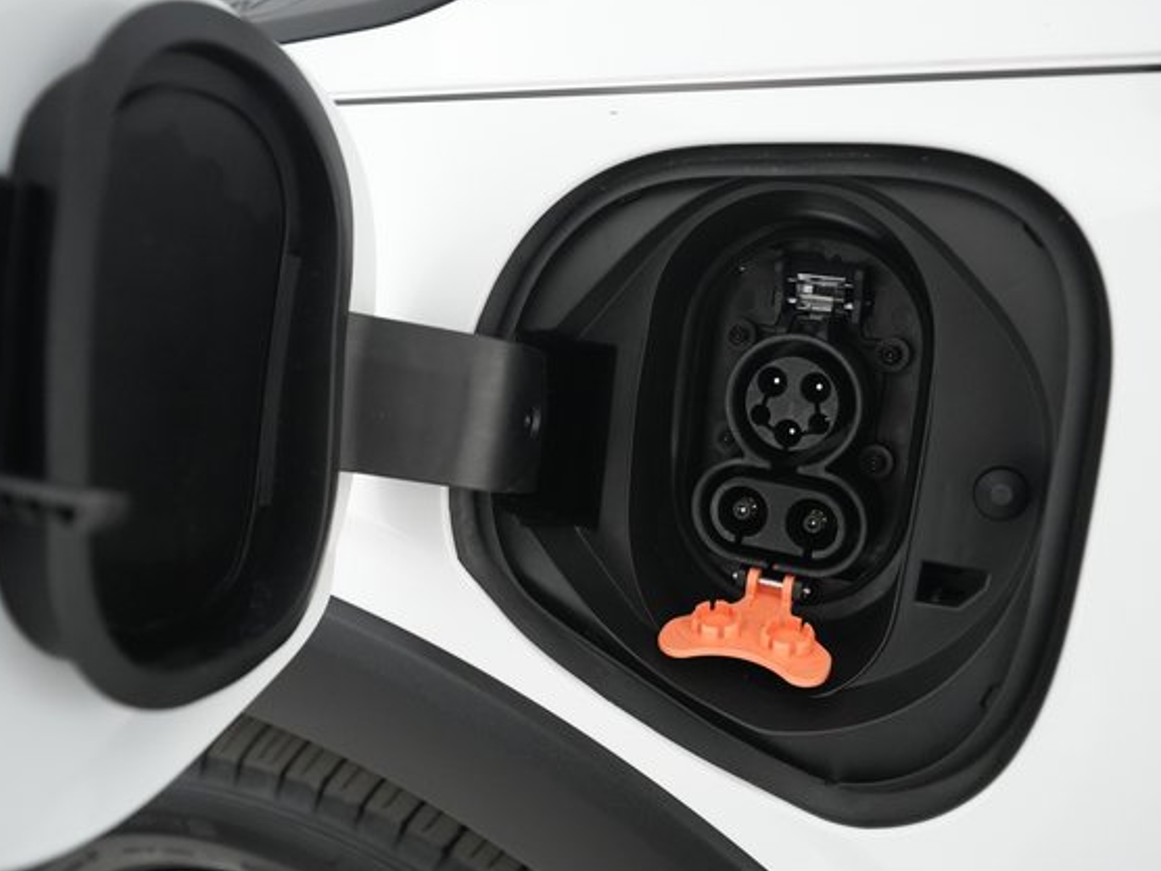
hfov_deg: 58.2
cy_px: 434
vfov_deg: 45.4
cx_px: 641
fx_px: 1040
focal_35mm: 31
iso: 5000
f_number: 4
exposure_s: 1/125
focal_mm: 28
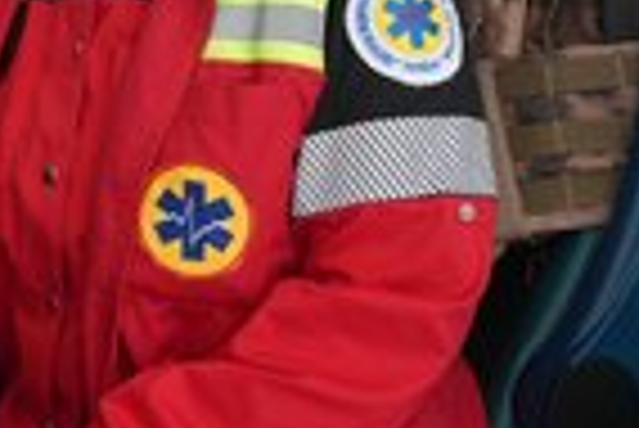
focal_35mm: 96
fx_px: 1706
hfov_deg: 20.5
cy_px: -101
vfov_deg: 13.8
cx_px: -9
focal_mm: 34
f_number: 4
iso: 1250
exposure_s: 1/160
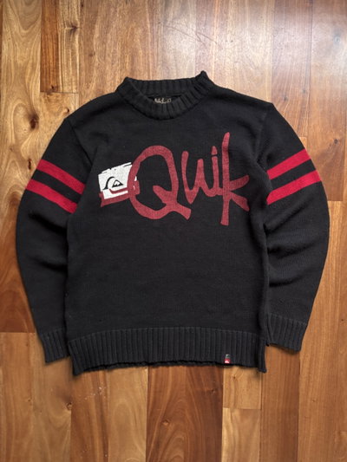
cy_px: 231
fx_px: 347
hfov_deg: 53.1
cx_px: 174
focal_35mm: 26
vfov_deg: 67.3
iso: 200
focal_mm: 5.96
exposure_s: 1/60
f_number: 1.6
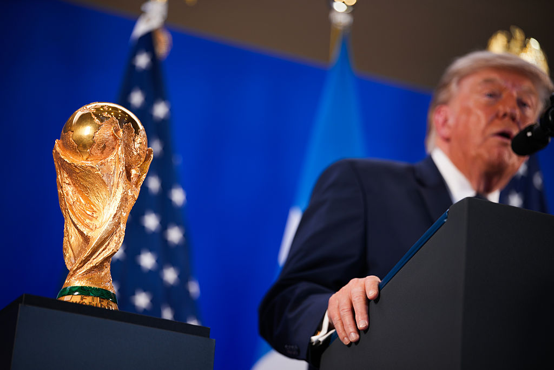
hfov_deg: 17.6
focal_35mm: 116
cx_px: 277
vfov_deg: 11.8
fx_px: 1785
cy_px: 185
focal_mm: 116
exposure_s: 1/125
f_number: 2
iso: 200
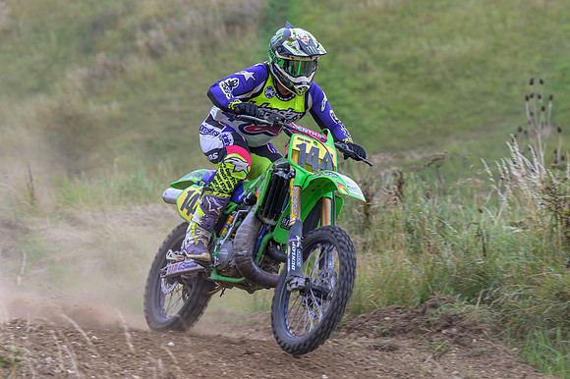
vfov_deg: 6.8
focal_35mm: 201
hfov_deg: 10.2
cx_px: 251
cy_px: 167
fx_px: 3185
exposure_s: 1/400
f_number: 4
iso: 64
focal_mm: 120
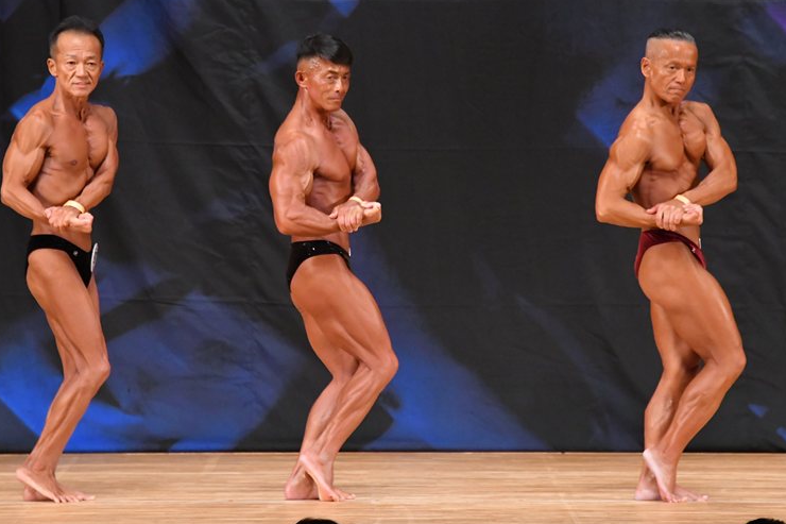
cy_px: 264
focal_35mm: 314
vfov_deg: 4.4
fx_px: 6854
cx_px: 385
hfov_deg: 6.6
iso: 6400
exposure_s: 1/400
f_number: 5.6
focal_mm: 200
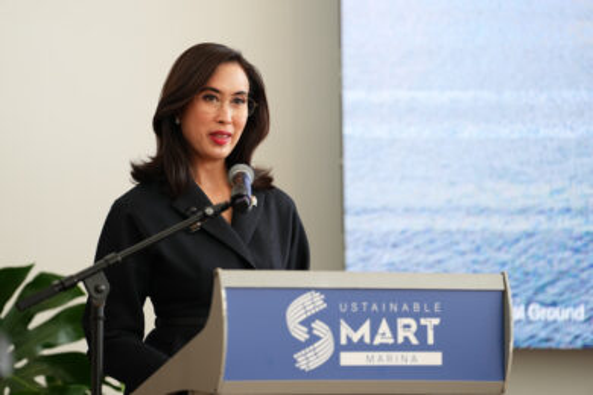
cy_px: 198
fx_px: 3245
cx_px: 296
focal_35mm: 197
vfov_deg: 7.0
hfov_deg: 10.4
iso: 640
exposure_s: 1/250
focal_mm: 197
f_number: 3.2
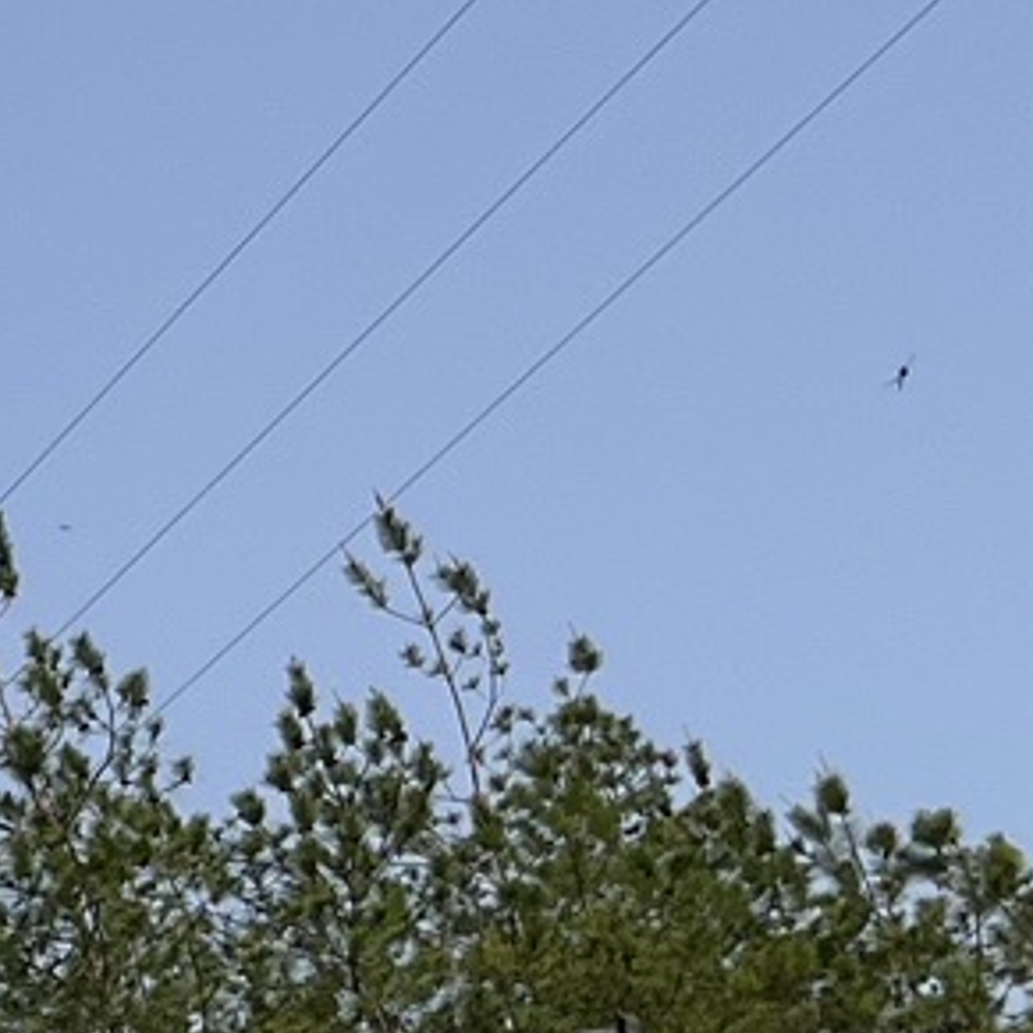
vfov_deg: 11.0
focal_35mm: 158
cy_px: 710
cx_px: -1896
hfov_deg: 9.2
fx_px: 5334
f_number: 1.6
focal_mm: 5.1
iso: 50
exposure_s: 1/4651
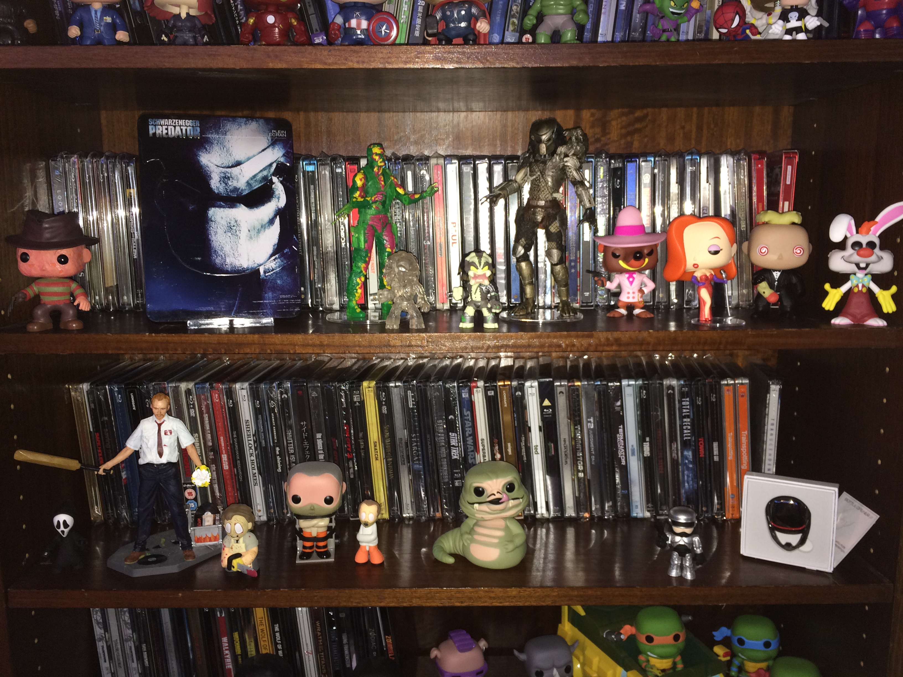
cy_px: 338
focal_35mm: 29
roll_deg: +0.8
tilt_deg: -9.0
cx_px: 452
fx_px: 756
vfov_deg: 48.2
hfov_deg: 61.7
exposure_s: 1/16
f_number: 2.2
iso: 80
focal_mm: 4.15
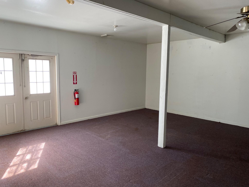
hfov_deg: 67.3
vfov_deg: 53.1
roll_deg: +0.0
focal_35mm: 26
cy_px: 94
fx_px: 187
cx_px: 124
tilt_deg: -8.1
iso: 80
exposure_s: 1/121
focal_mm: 4.25
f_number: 1.8
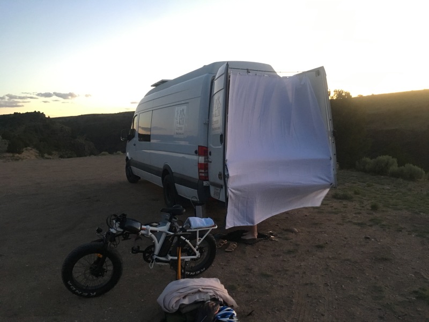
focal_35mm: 29
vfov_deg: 48.2
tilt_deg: -6.2
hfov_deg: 61.7
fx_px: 359
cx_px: 214
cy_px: 161
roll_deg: +3.4
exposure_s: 1/15
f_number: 2.2
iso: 200
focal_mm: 4.15
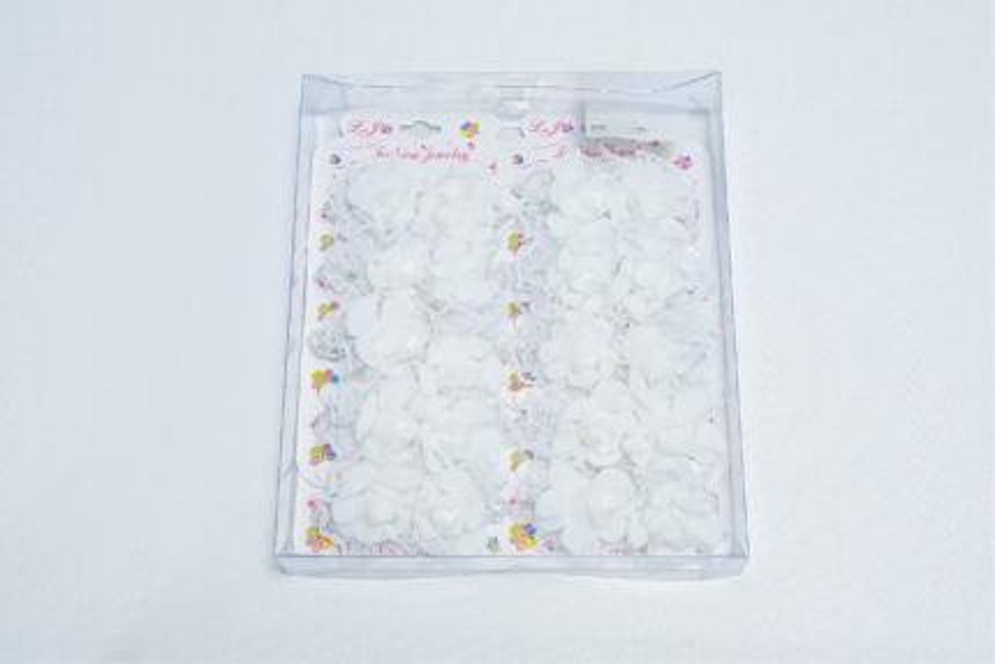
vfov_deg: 26.0
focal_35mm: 52
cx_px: 498
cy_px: 332
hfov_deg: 38.2
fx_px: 1438
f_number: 10
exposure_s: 1/160
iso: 2500
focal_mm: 35
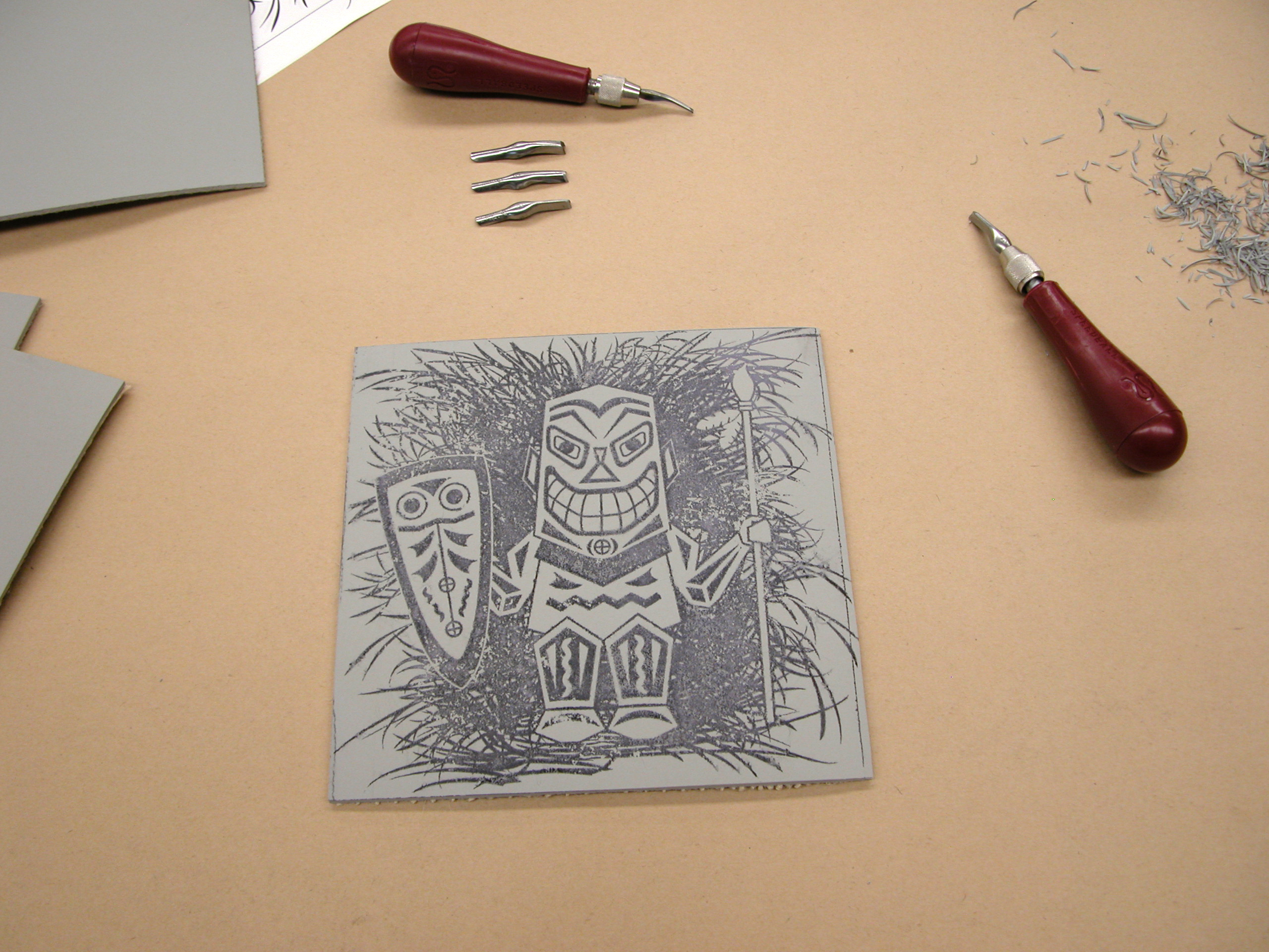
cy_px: 476
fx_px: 1283
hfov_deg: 52.6
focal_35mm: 35
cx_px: 634
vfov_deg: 40.7
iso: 100
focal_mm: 8.9
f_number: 2.8
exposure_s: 1/42.1
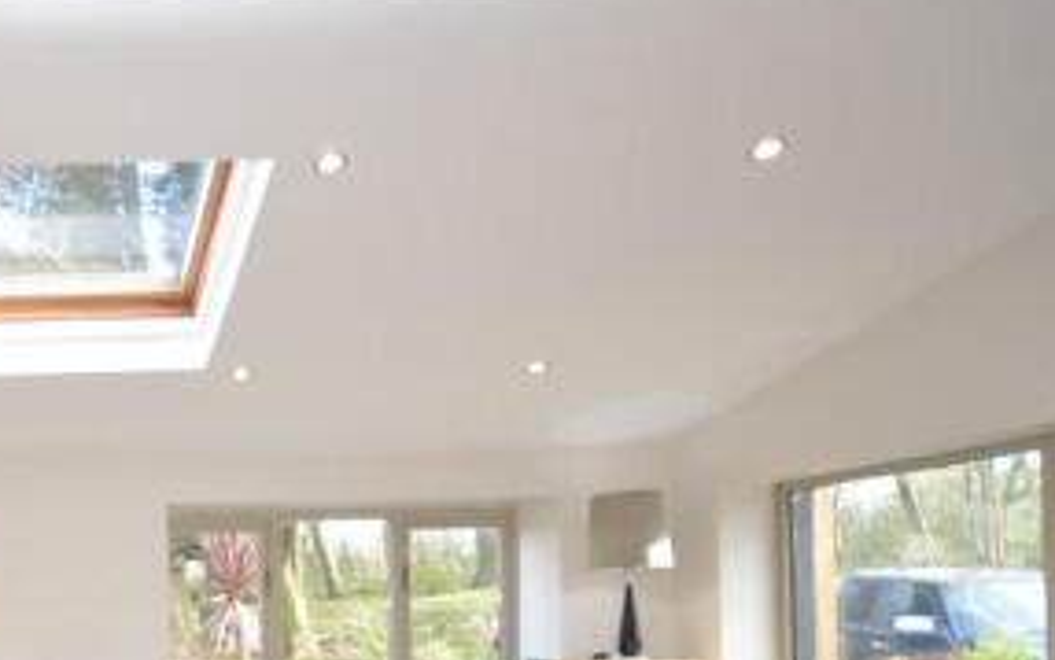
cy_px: 605
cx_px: 33
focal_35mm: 35
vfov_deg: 34.1
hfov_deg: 47.3
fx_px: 1007
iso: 360
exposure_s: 1/60
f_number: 4
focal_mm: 10
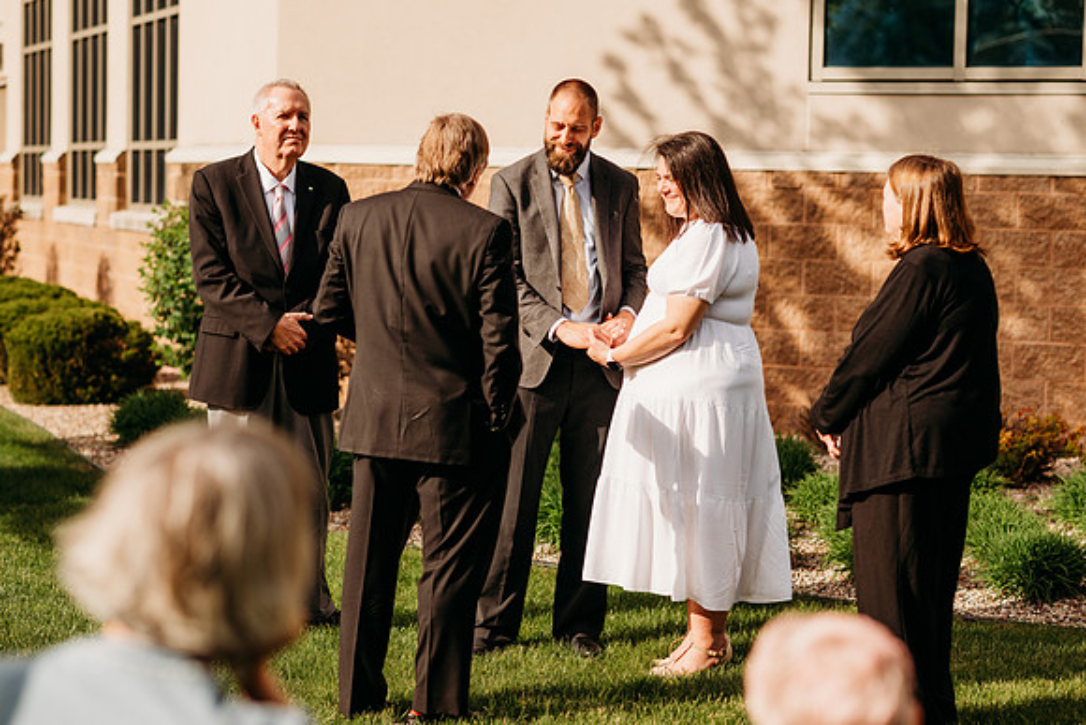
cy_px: 362
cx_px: 543
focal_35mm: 85
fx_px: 2565
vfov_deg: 16.1
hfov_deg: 23.9
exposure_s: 1/4000
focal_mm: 85
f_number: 2.8
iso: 125
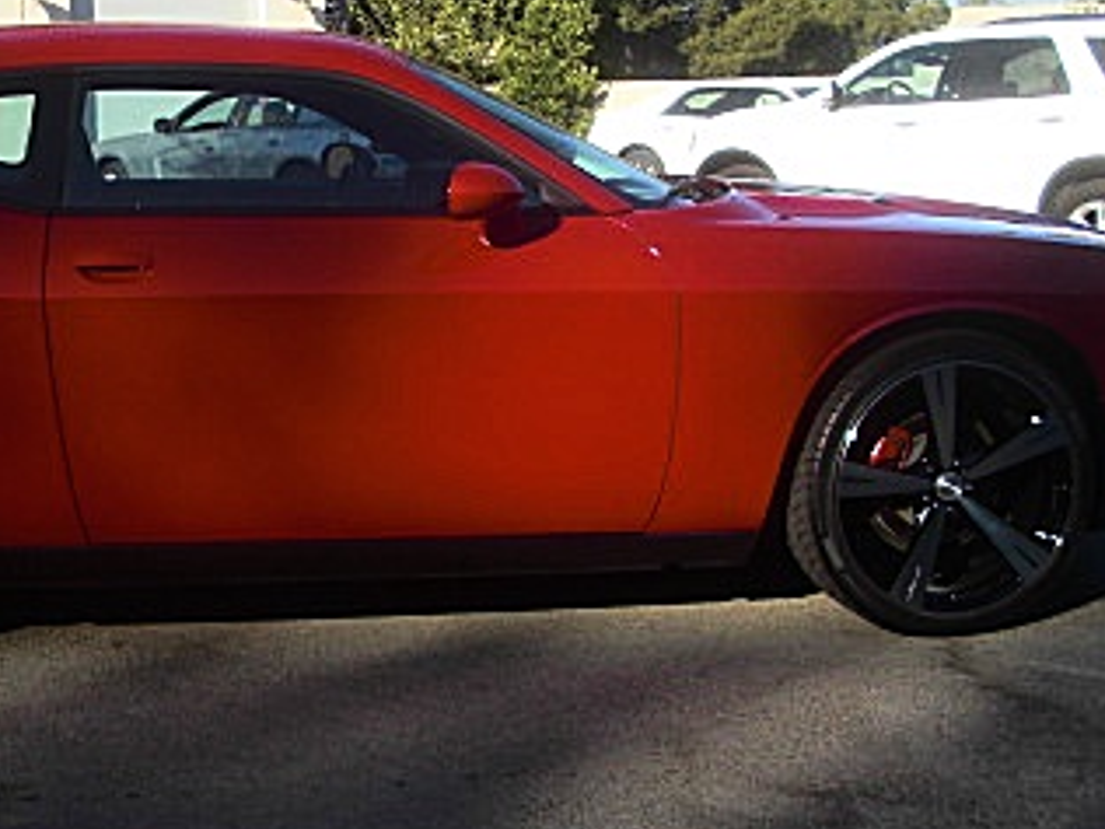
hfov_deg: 26.2
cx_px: 213
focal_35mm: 73
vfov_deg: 20.2
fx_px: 2330
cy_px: 378
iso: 50
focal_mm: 6.3
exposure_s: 1/640
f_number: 2.8
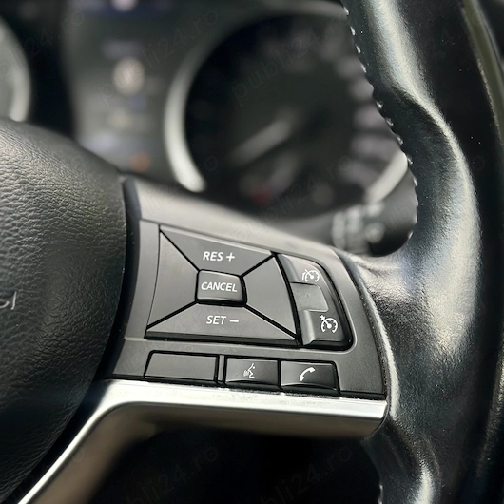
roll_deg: -1.3
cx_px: 224
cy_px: 231
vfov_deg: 26.9
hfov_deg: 26.9
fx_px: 1054
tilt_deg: -22.4
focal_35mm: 64
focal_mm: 6.86
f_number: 1.78
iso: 80
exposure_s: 1/446
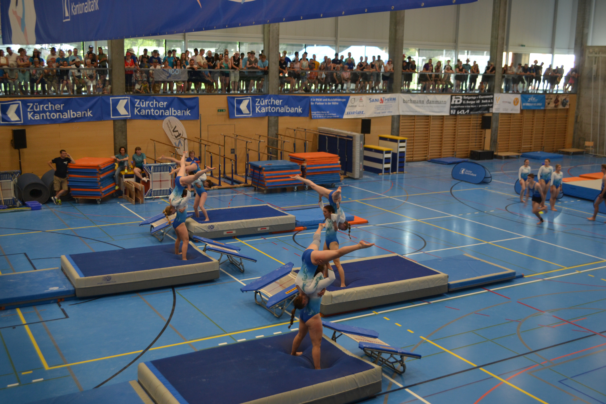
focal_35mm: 39
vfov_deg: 34.2
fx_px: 656
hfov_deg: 49.6
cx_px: 303
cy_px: 202
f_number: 4.2
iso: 500
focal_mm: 26
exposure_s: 1/60
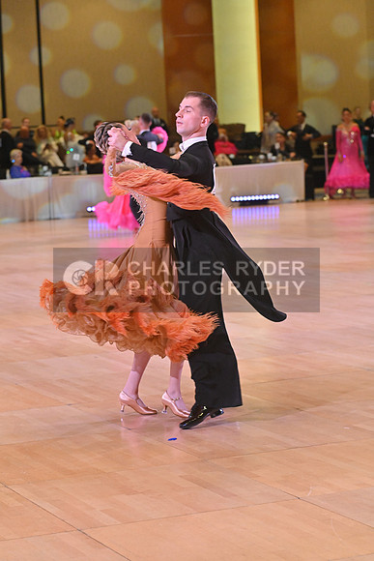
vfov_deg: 19.5
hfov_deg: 13.0
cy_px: 280
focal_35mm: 105
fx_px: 1635
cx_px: 187
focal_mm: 105
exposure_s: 1/400
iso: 4000
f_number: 5
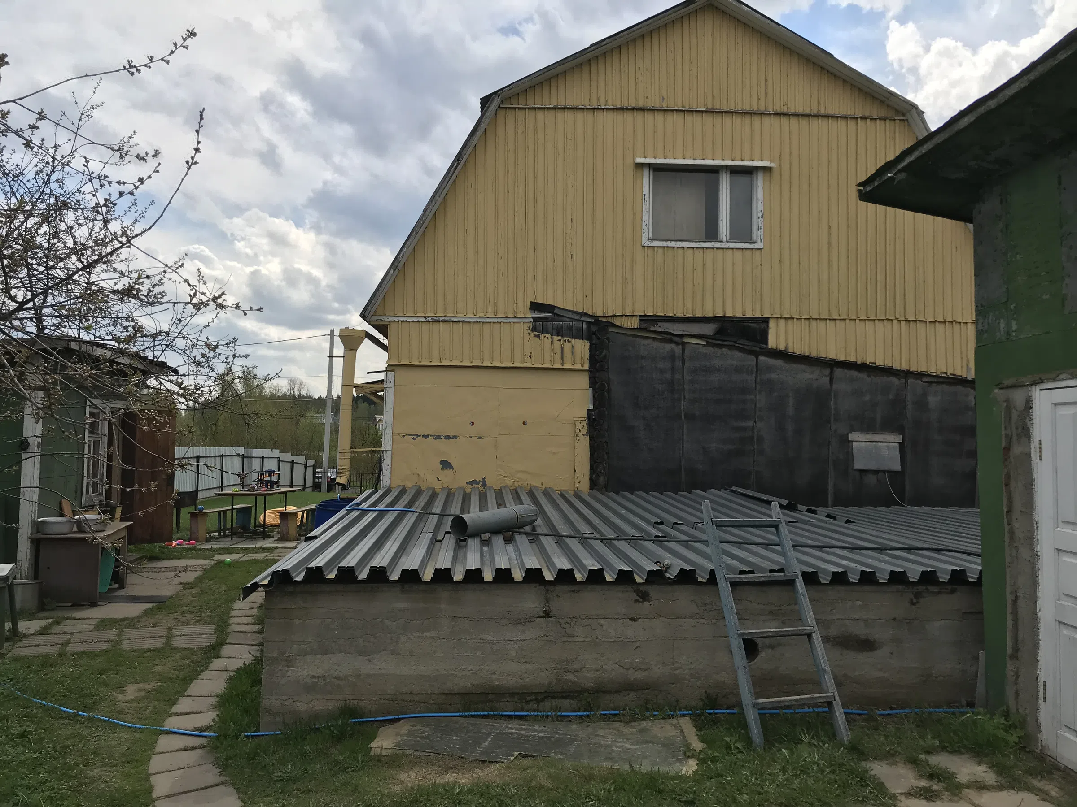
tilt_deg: +8.9
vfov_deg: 49.7
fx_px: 871
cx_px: 538
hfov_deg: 63.4
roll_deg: -3.5
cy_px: 404
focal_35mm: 28
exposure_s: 1/2591
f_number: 1.8
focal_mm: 3.99
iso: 20
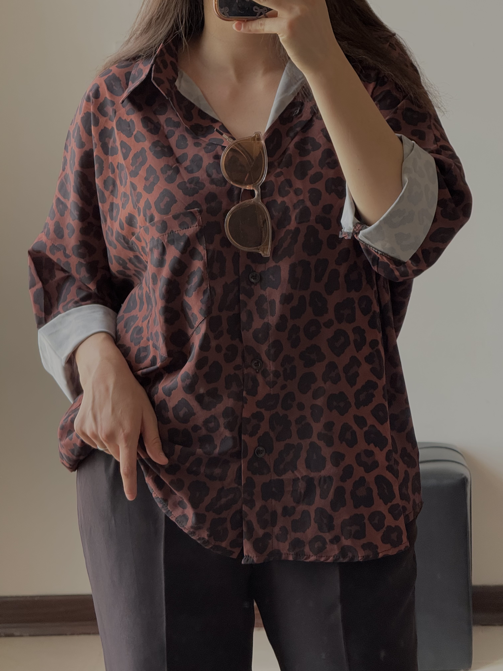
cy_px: 336
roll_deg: +1.8
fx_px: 2325
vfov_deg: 16.4
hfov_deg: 12.3
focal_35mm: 120
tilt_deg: -12.7
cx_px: 252
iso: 250
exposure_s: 1/63
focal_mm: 15.66
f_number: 2.8
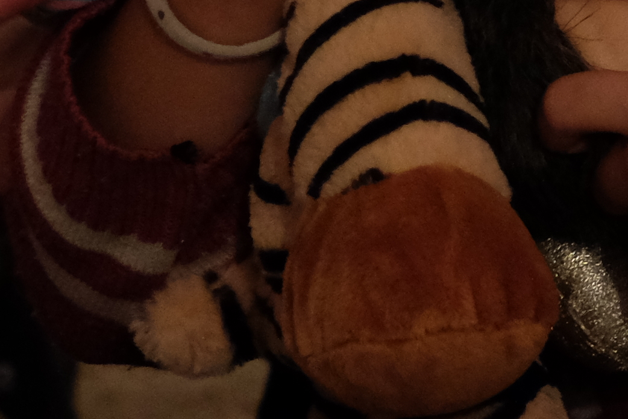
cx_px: 650
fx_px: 3524
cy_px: -407
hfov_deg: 10.1
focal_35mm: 202
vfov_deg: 6.6
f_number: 3.2
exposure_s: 1/60
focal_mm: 28.9
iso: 2500
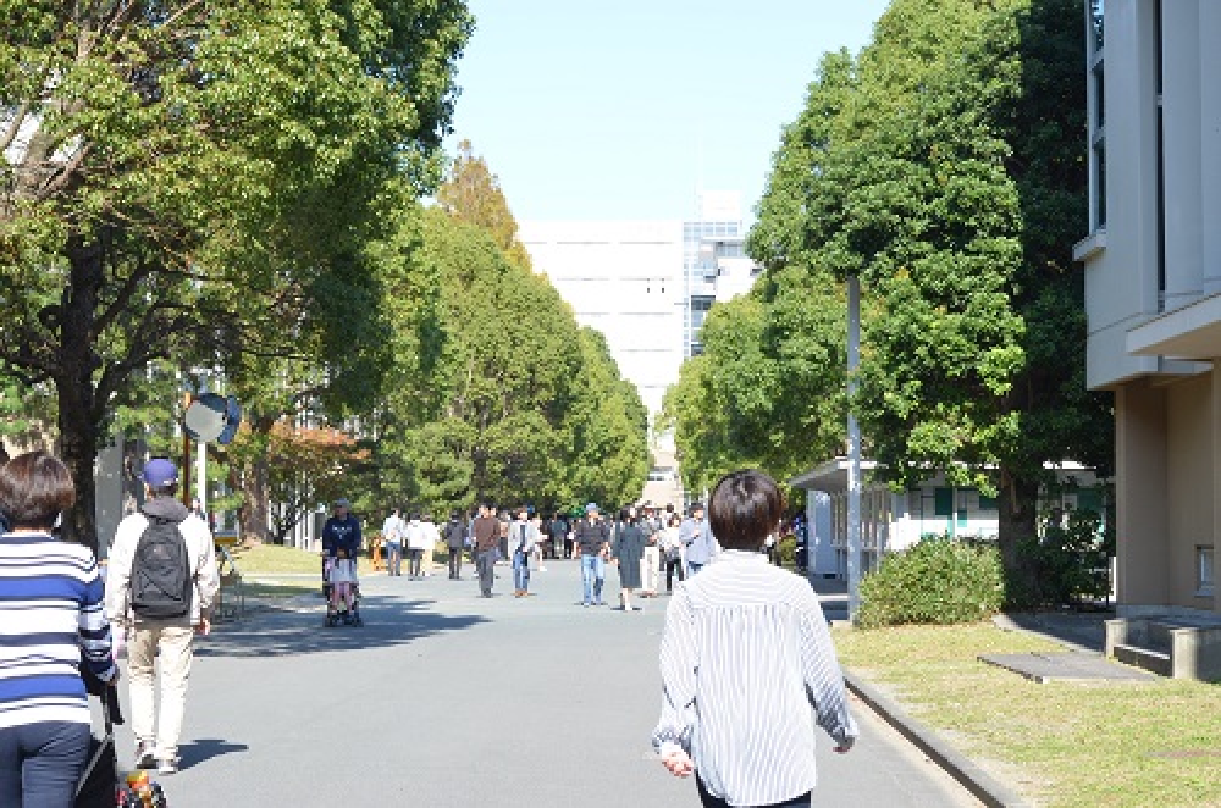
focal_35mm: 75
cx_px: 610
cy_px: 404
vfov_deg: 18.1
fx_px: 2538
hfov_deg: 27.0
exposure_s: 1/200
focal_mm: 50
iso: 400
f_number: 16
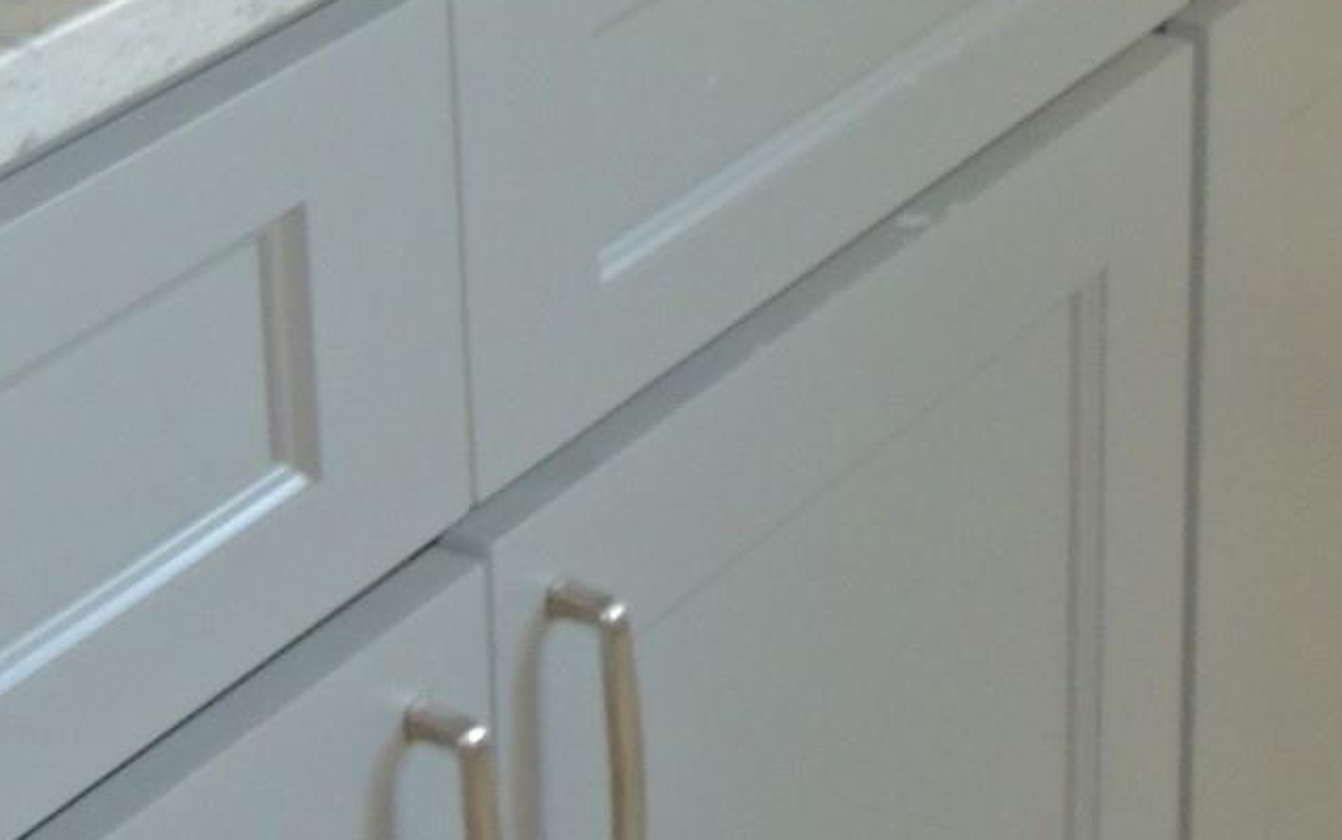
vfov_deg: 10.5
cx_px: 1024
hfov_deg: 17.4
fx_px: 4353
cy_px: -501
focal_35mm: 119
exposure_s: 1/40
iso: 400
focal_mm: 6.2
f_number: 3.3
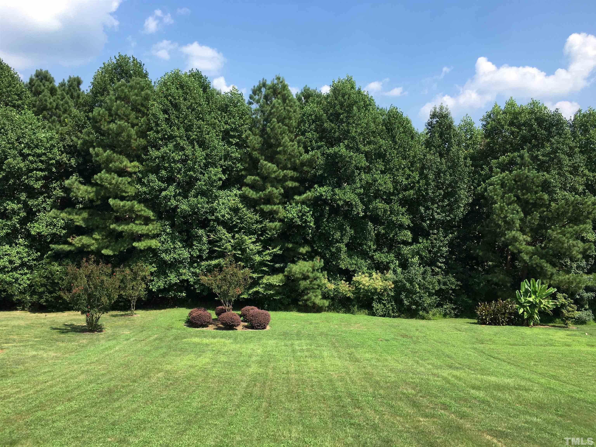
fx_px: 499
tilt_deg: -0.3
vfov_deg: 48.2
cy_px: 224
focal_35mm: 29
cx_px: 298
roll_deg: -2.1
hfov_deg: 61.7
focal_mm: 4.15
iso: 25
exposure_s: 1/1012
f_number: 2.2
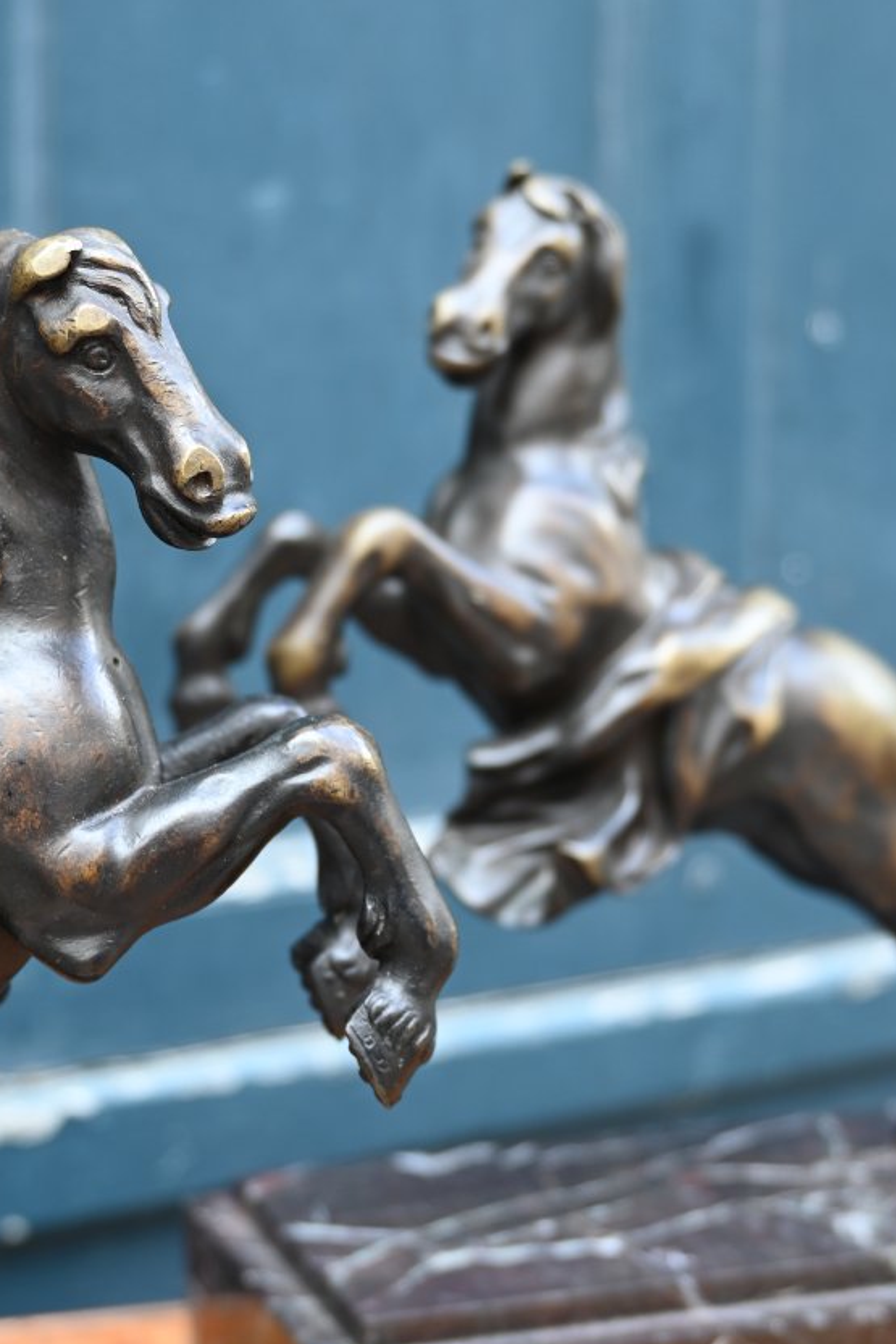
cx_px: 323
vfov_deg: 32.0
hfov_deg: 21.6
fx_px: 2340
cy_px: 703
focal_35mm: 63
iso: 140
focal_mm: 29
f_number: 4
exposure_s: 1/50
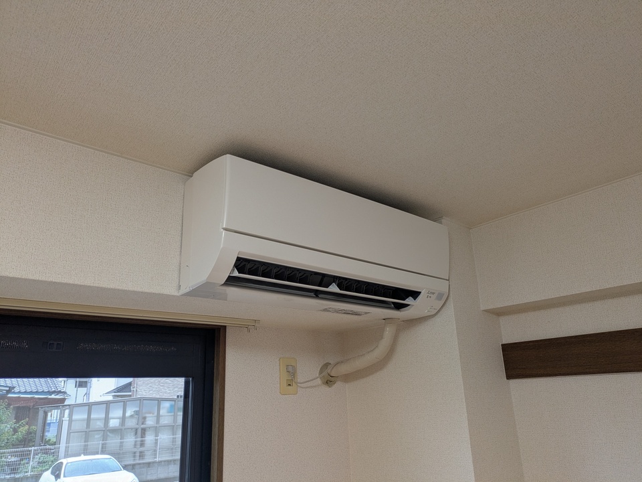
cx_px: 321
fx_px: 464
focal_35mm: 25
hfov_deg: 69.4
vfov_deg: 54.9
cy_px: 241
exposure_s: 1/60
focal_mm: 5.43
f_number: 1.89
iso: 42
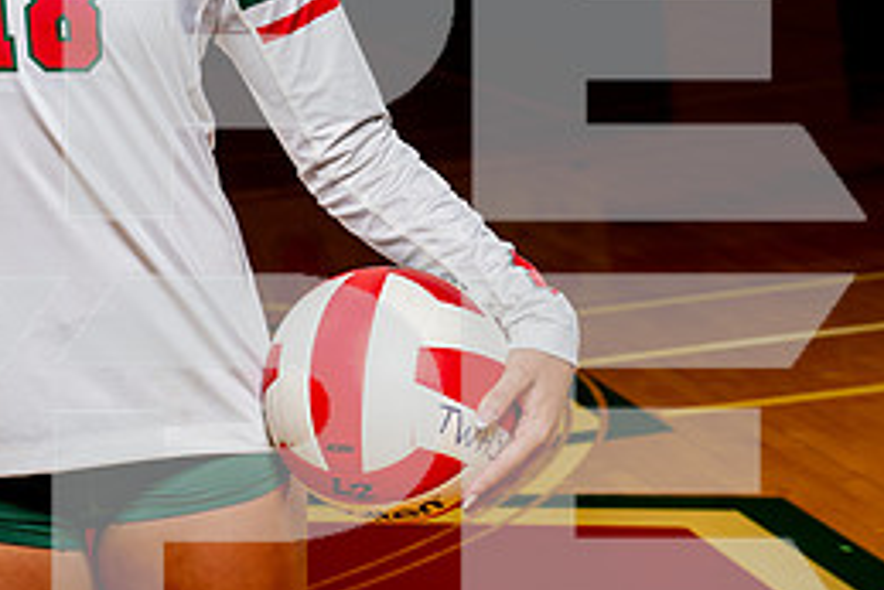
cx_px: -3
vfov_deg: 11.3
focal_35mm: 121
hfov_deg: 16.6
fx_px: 2973
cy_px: 43
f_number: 5.6
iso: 100
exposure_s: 1/250
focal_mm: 54
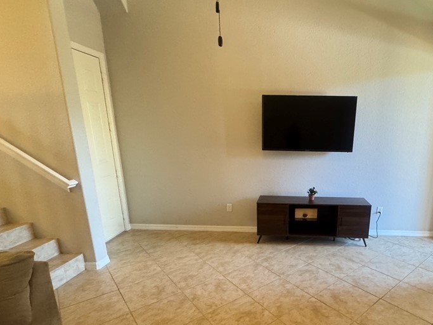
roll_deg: -0.7
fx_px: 263
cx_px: 279
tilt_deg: -14.5
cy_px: 198
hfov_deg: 77.1
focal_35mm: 21
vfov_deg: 62.8
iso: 1000
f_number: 2.2
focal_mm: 2.22
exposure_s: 1/60
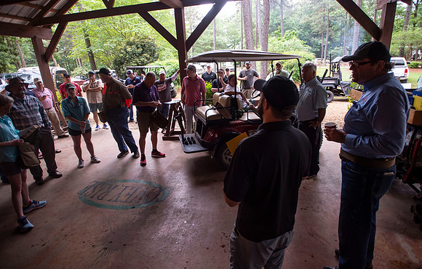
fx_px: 212
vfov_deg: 64.8
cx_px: 220
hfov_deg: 89.7
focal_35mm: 18
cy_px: 127
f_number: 3.2
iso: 800
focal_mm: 17
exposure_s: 1/60
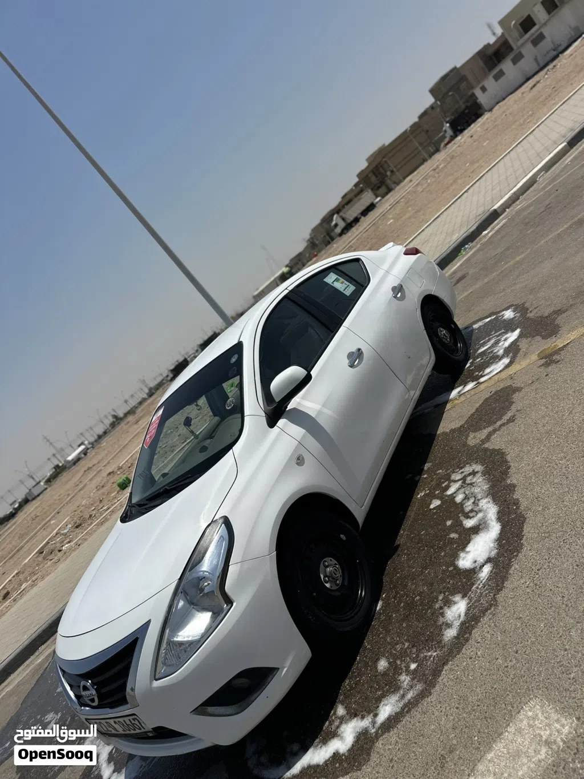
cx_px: 292
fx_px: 540
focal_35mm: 24
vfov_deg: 71.6
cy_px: 390
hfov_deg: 56.8
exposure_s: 1/12048
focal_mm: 6.86
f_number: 1.78
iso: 80
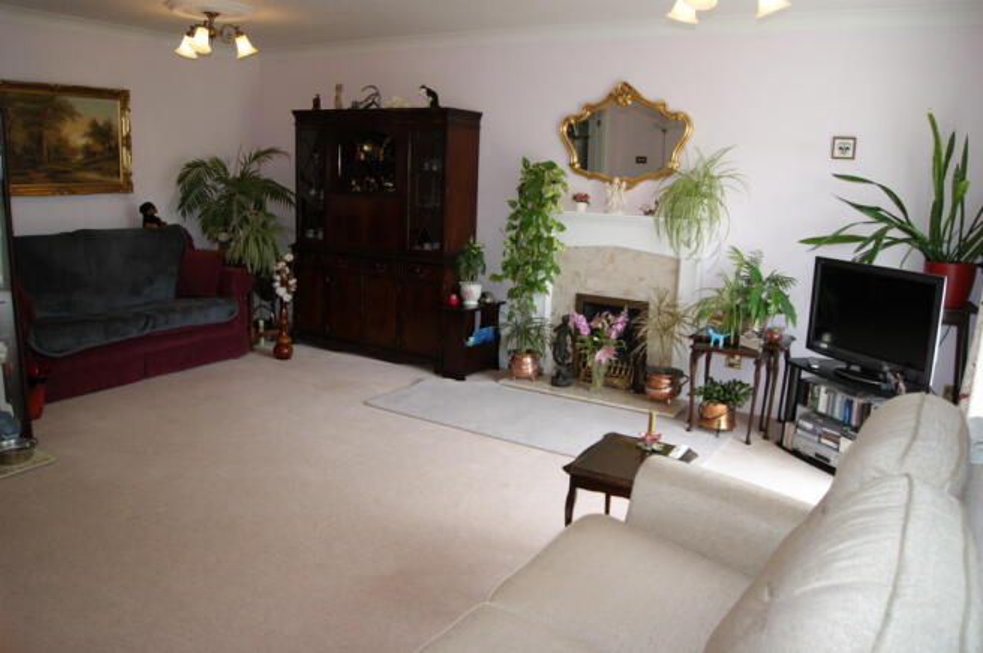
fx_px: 737
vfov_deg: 47.8
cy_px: 326
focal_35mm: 27
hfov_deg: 67.4
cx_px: 492
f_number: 5.6
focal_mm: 18
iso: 400
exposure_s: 1/80
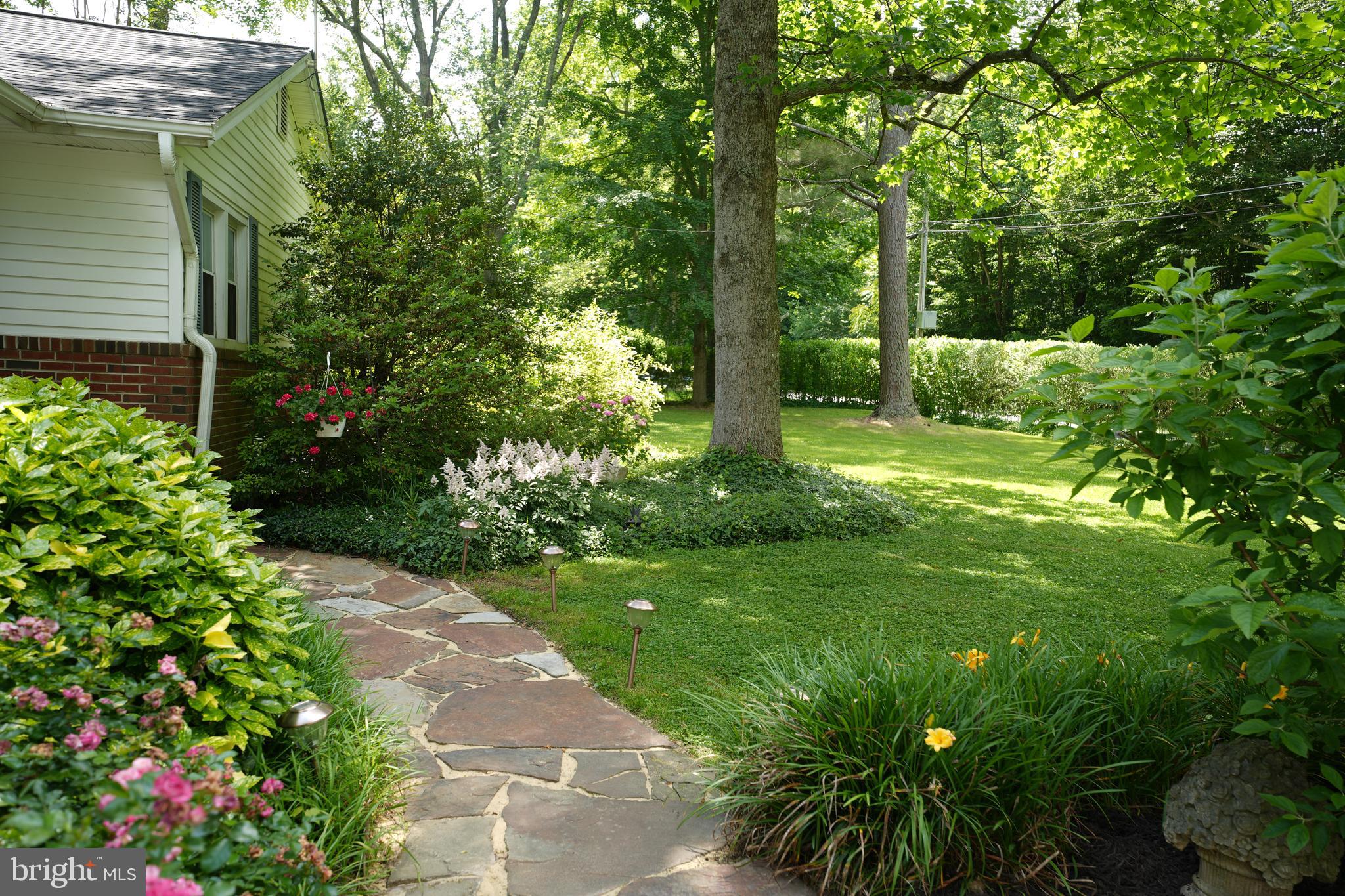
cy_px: 448
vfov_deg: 46.4
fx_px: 1046
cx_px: 672
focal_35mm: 28
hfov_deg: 65.5
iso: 64
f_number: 4.5
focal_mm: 28
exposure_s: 1/60
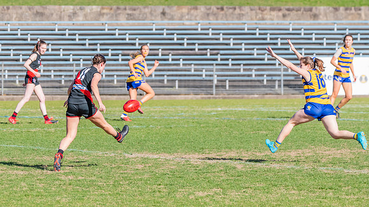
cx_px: 108
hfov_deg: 5.5
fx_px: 3811
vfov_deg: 3.1
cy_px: 92
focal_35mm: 390
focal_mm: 260
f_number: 9
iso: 800
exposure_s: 1/1600
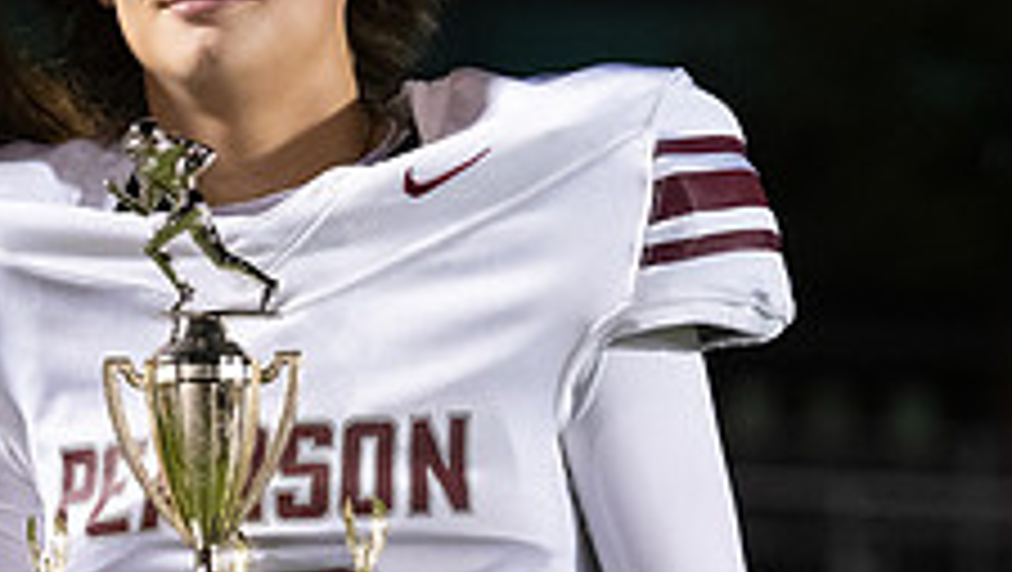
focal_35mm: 340
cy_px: 422
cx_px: 271
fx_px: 9131
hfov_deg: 6.3
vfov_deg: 3.6
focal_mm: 107
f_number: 3.5
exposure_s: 1/320
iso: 4000
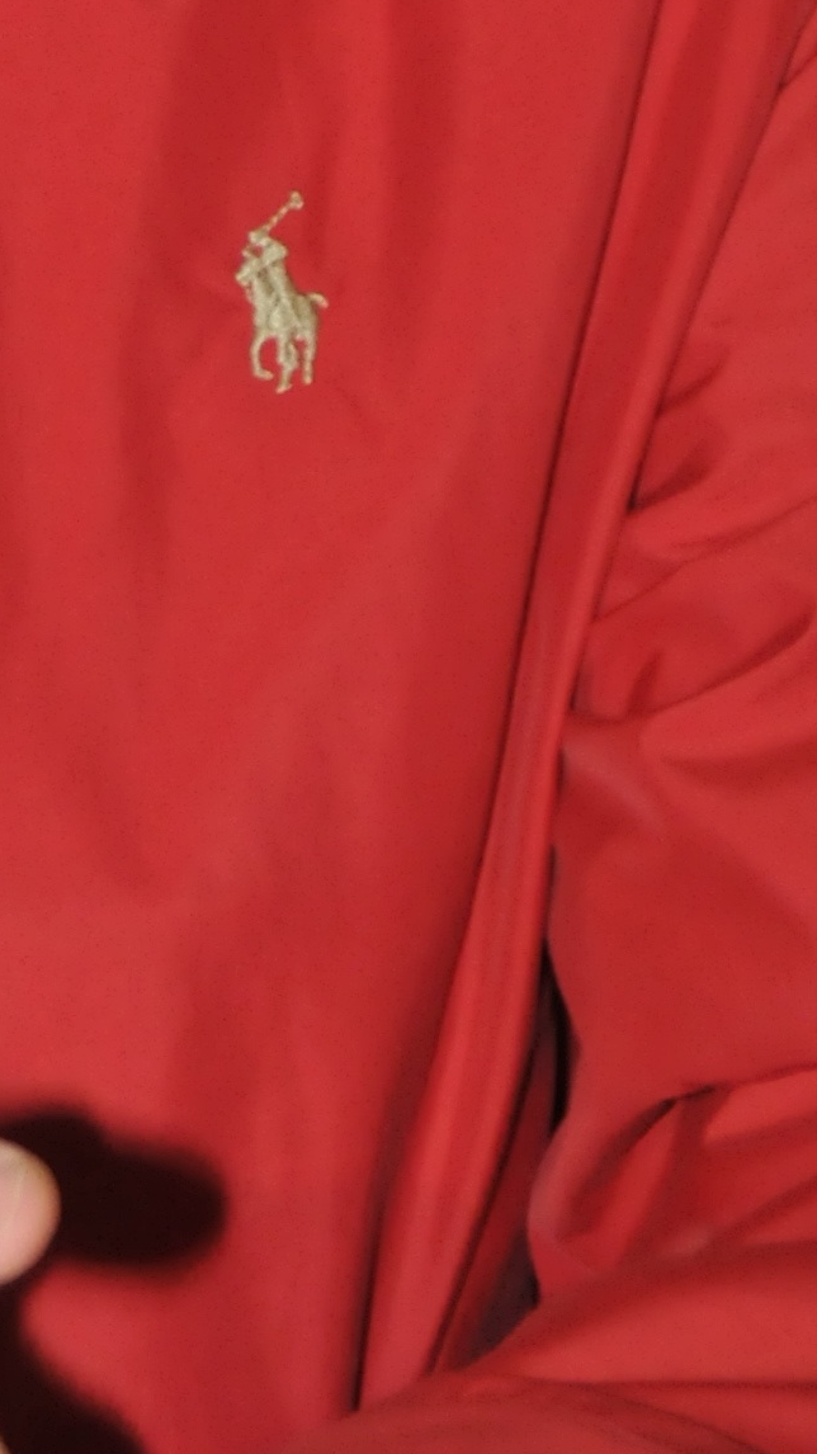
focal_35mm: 470
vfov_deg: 4.6
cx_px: -817
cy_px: -180
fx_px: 18114
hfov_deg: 2.6
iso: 800
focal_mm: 80
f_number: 5
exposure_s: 1/80
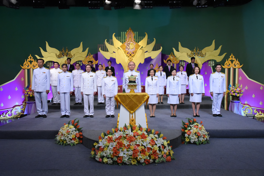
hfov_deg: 60.3
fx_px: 227
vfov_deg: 42.3
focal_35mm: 31
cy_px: 88
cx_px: 132
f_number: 9
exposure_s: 1/320
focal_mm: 31
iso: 6400
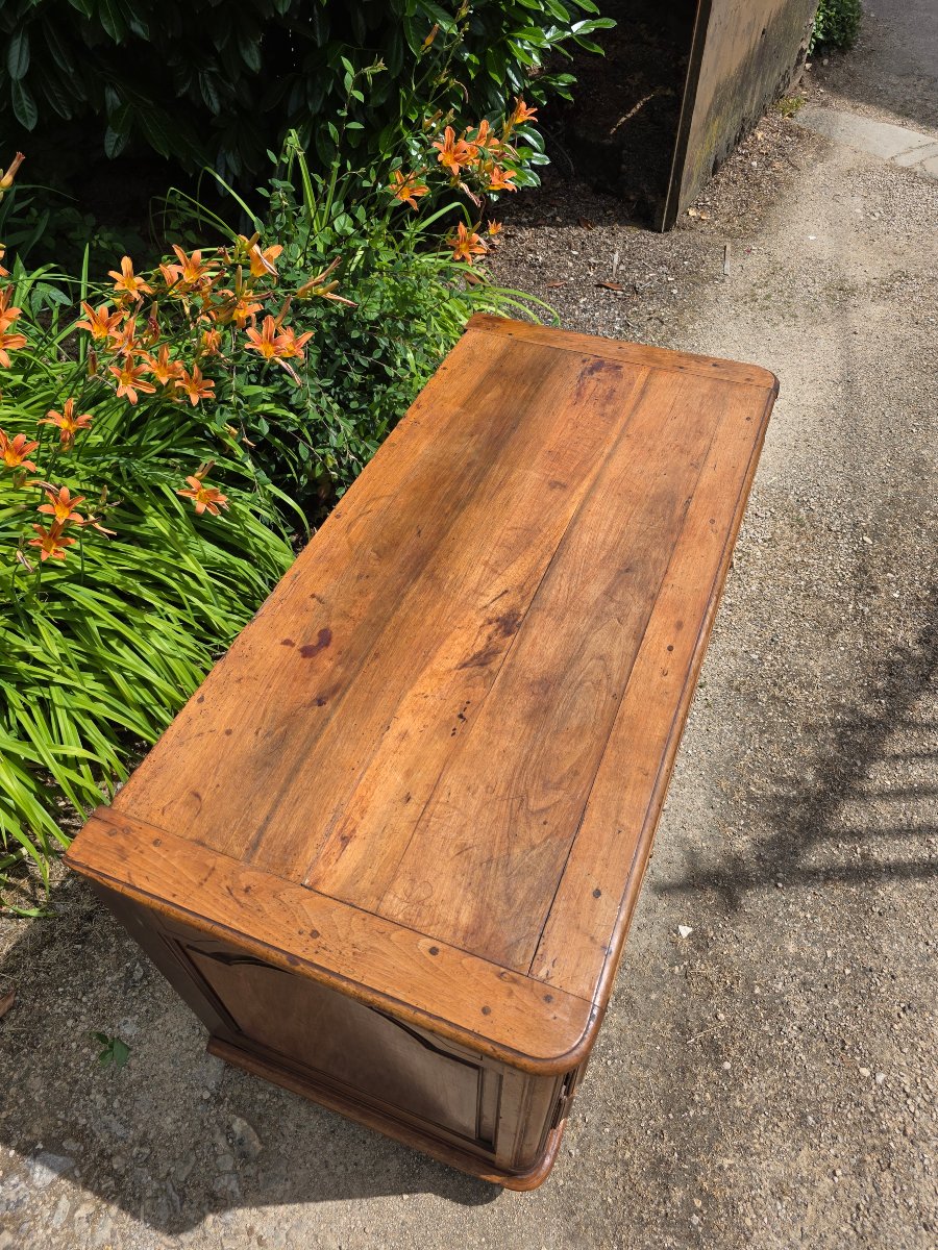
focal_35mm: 23
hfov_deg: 58.9
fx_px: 831
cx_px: 469
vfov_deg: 73.9
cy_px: 625
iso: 80
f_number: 1.7
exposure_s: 1/6809
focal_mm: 6.3
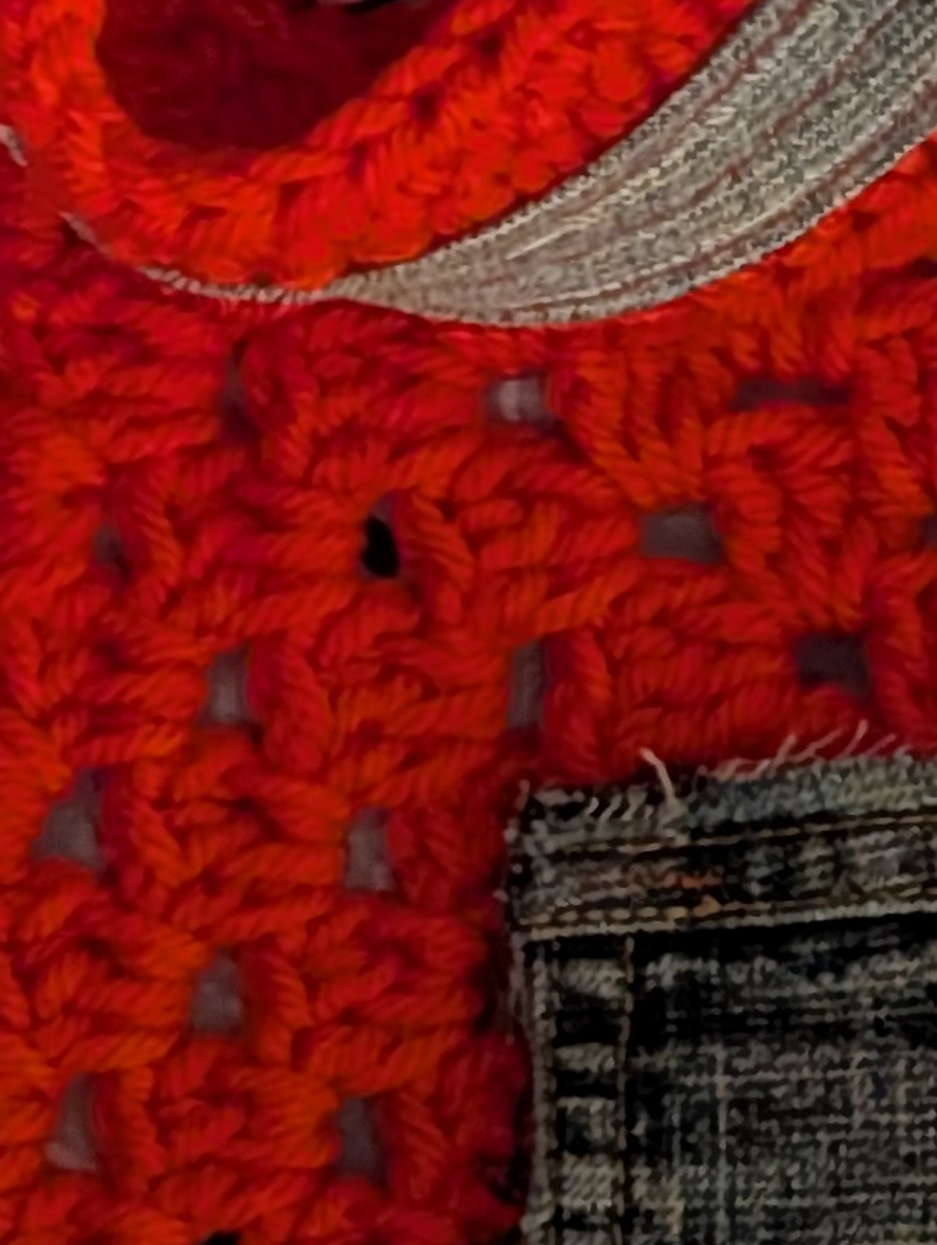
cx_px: 1548
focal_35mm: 234
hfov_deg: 6.3
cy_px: 475
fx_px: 8424
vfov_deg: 8.4
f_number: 1.68
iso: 972
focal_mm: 6.9
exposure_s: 1/60
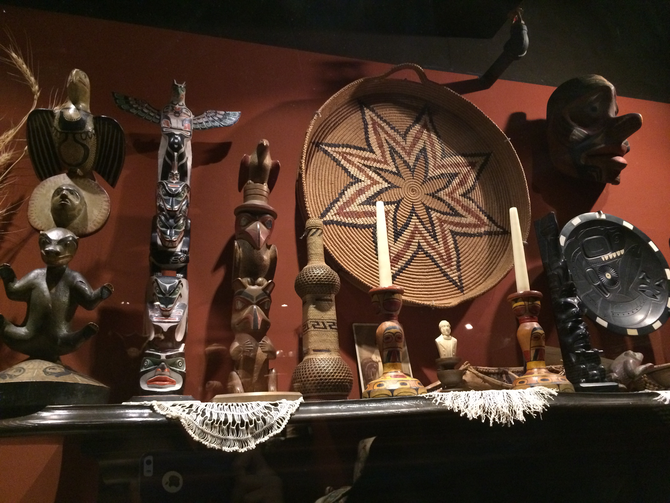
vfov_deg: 48.2
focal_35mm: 29
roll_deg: +3.1
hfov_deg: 61.7
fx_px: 561
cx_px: 335
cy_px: 252
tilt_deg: +18.0
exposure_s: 1/15
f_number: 2.2
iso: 320
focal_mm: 4.15
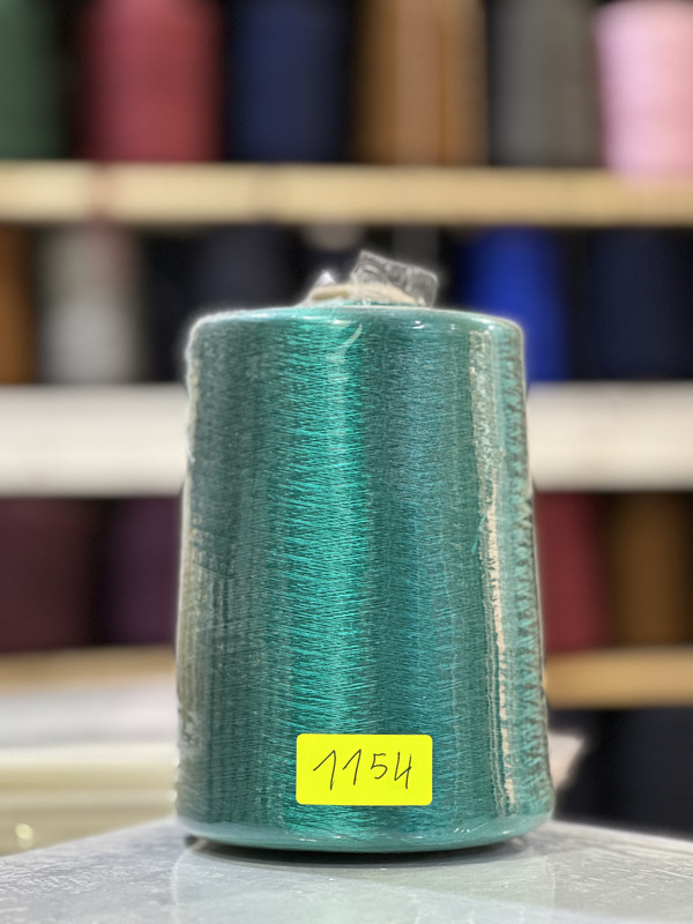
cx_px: 346
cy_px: 462
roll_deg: +0.0
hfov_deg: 19.1
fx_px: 2055
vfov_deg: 25.3
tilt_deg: +0.5
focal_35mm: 77
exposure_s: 1/33
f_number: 2.8
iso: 160
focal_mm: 9
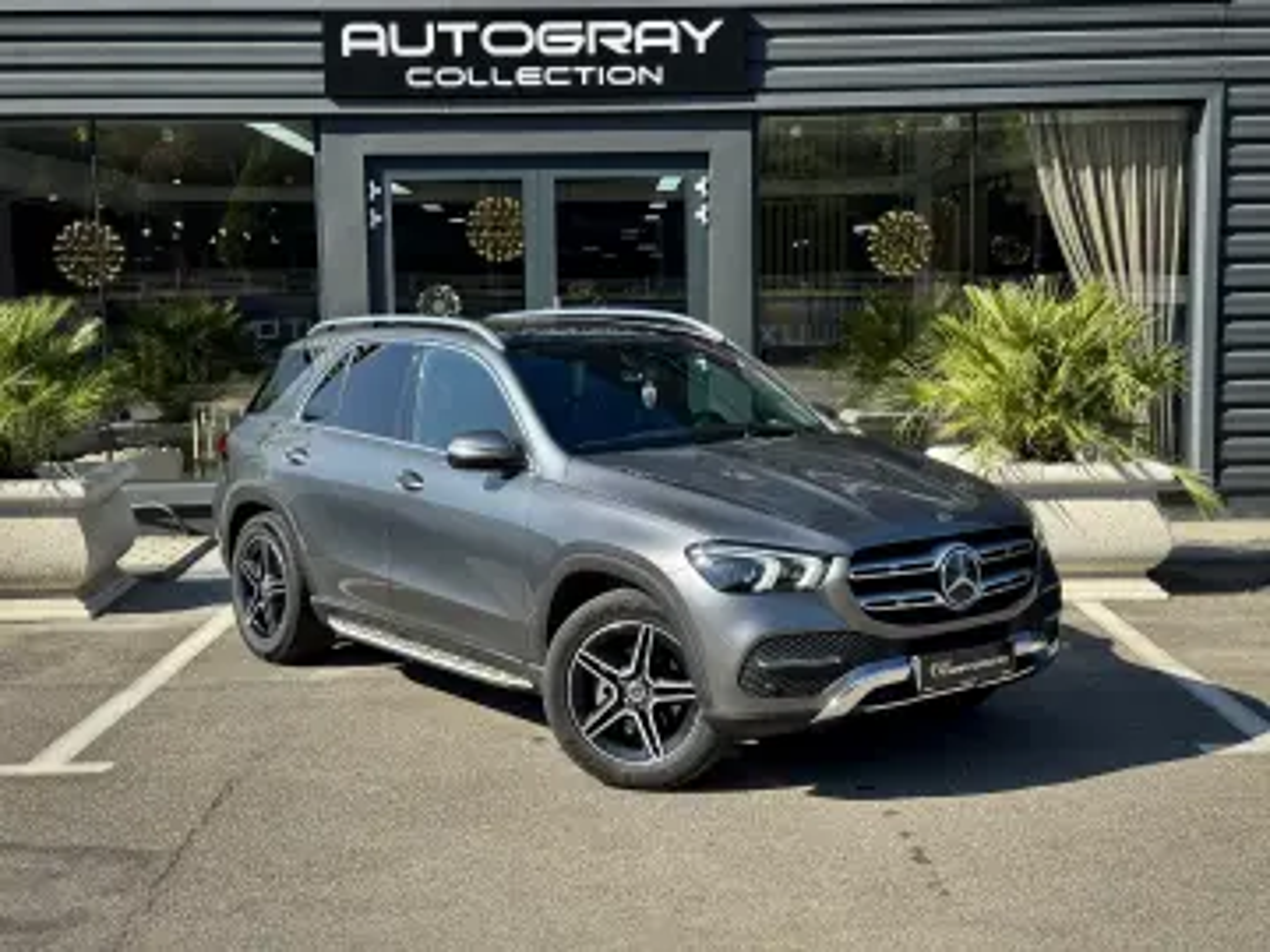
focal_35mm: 48
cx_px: 635
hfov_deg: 39.7
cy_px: 476
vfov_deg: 30.3
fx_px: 1761
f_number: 1.78
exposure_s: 1/1427
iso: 64
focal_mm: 6.76
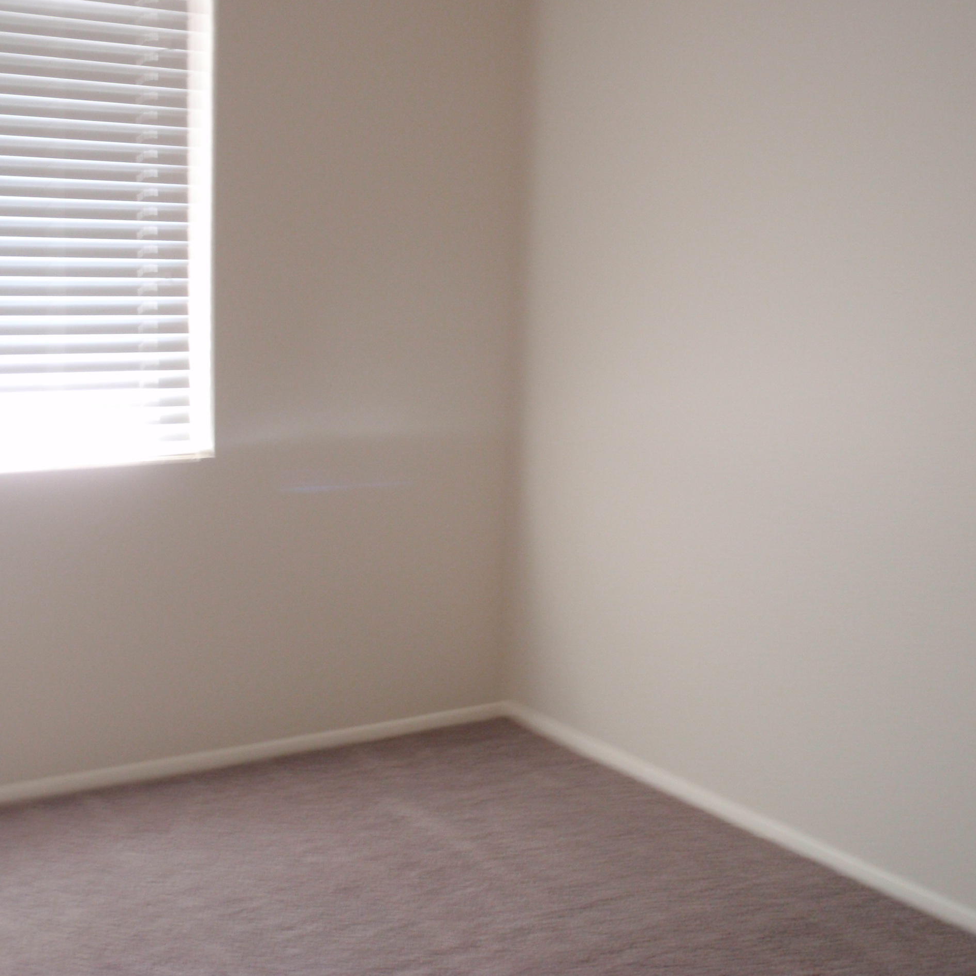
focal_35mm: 48
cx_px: 513
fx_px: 1531
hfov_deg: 35.3
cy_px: 483
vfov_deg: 35.4
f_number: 3.9
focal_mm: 7.25
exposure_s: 1/10
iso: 200
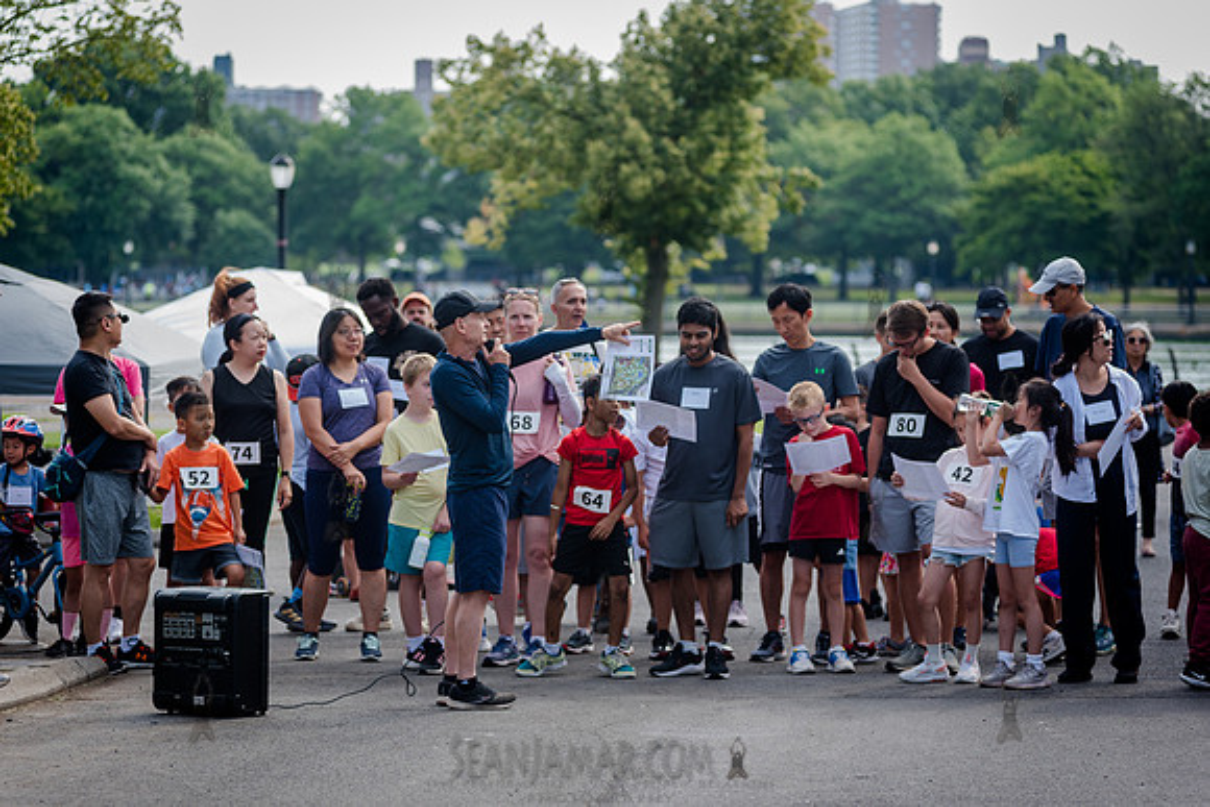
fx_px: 4875
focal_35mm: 145
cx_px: 605
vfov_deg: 9.5
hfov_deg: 14.2
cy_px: 404
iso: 200
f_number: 4
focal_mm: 145
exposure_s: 1/500
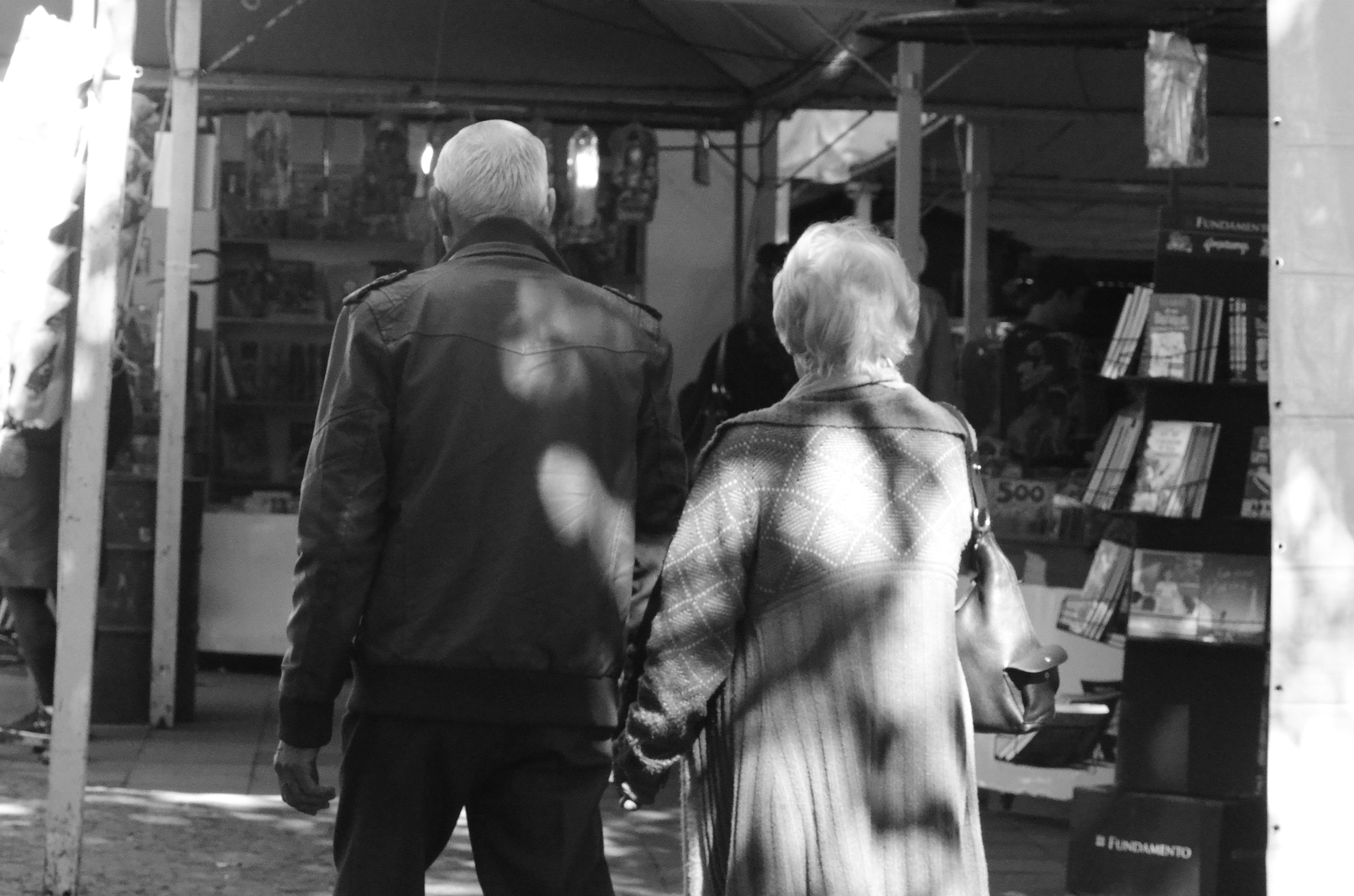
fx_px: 4504
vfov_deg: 11.4
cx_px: 677
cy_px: 448
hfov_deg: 17.1
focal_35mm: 120
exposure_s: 1/400
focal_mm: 80
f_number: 10
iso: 6400
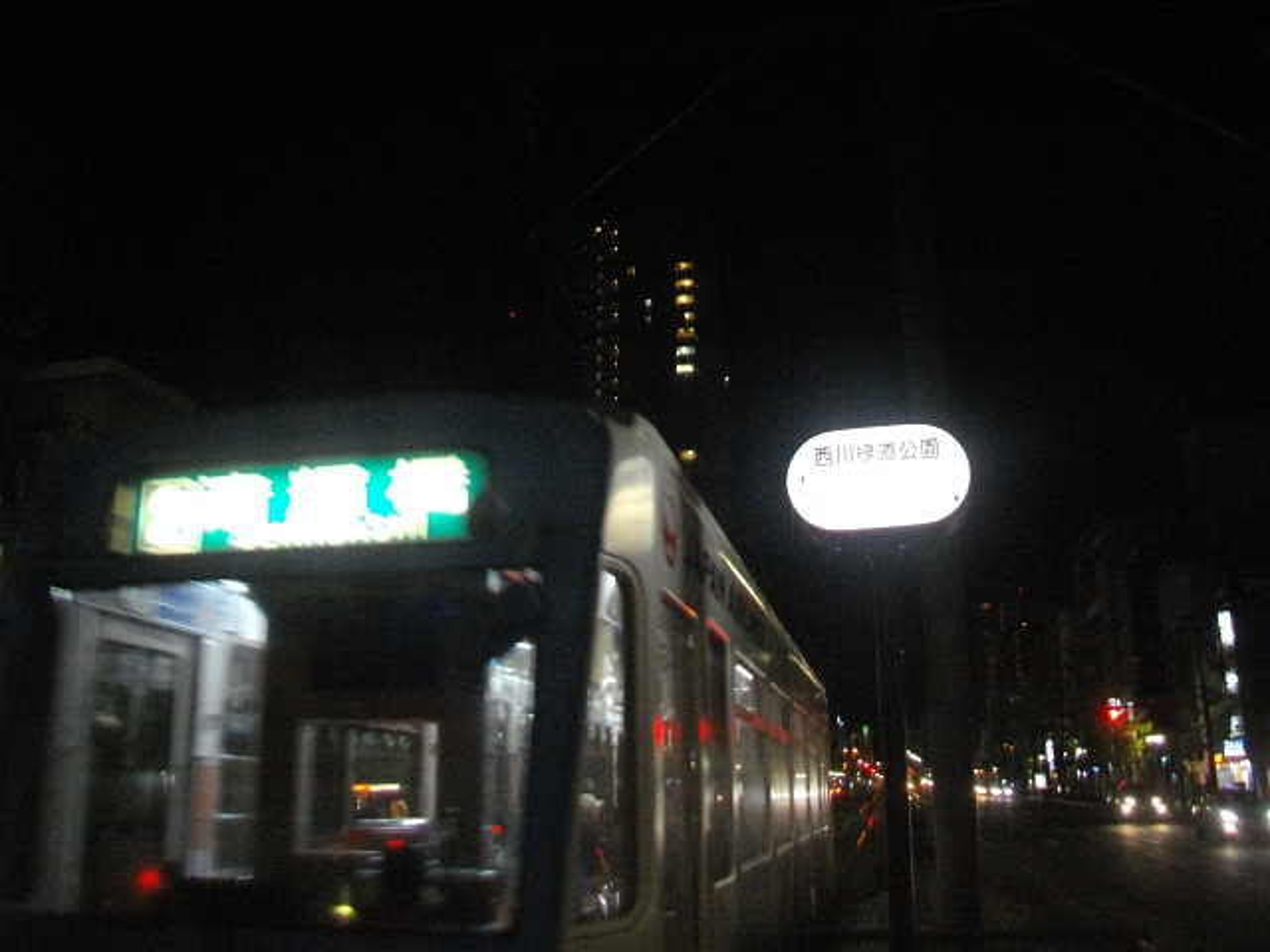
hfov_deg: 58.4
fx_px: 1137
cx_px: 635
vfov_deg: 45.4
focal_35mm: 31
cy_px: 476
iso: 800
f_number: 2.9
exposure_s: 1/40
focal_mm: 5.7
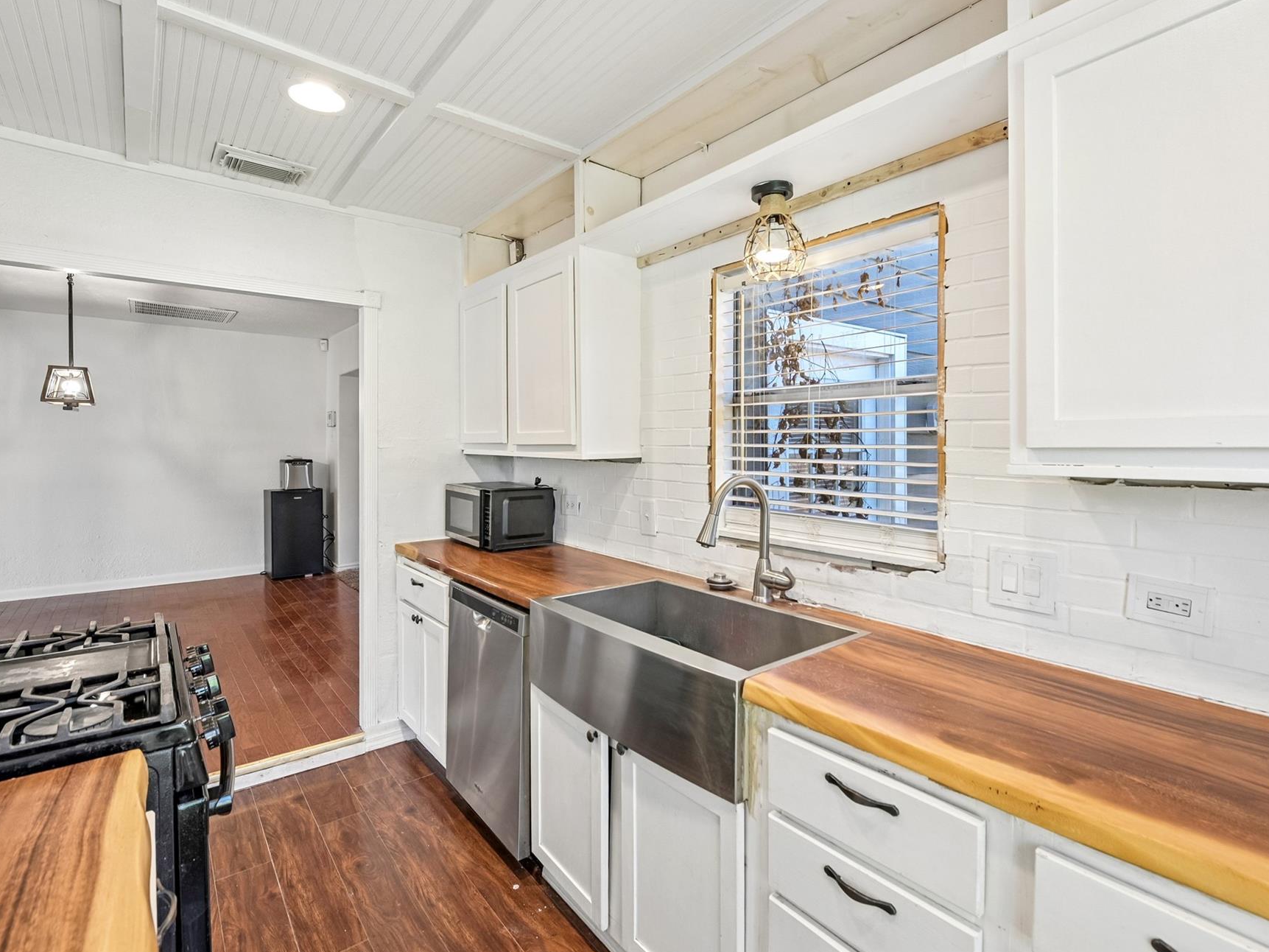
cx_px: 655
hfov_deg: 94.5
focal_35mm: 16
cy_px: 452
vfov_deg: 78.0
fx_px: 587
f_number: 8
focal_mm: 14
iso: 400
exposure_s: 1/25
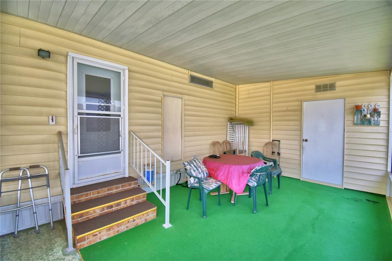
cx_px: 196
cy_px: 130
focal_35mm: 15
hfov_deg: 100.4
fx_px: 163
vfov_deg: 77.3
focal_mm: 10
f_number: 4.5
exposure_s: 1/160
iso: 200
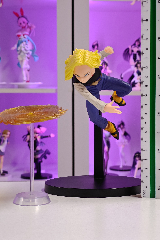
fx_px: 560
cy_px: 120
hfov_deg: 16.3
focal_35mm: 84
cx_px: 86
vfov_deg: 24.2
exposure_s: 1/19.2
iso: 400
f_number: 2.4
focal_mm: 7.48
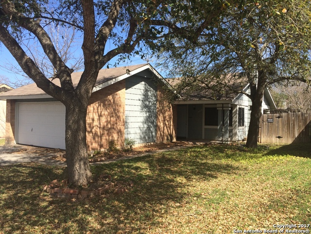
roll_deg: +0.0
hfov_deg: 61.7
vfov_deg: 48.2
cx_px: 156
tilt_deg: -0.9
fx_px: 261
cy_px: 117
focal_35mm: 29
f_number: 2.2
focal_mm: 4.15
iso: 32
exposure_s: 1/1520
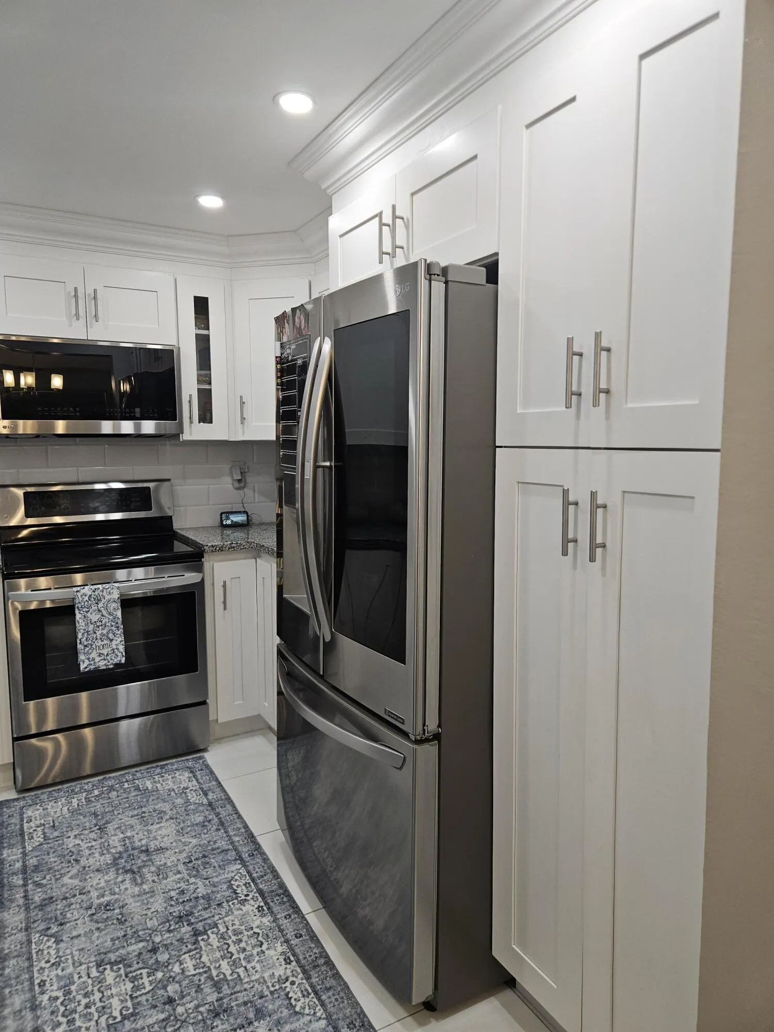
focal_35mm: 23
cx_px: 387
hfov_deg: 58.9
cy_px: 516
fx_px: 686
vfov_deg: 73.9
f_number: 1.8
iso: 125
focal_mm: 5.4
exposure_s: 1/120
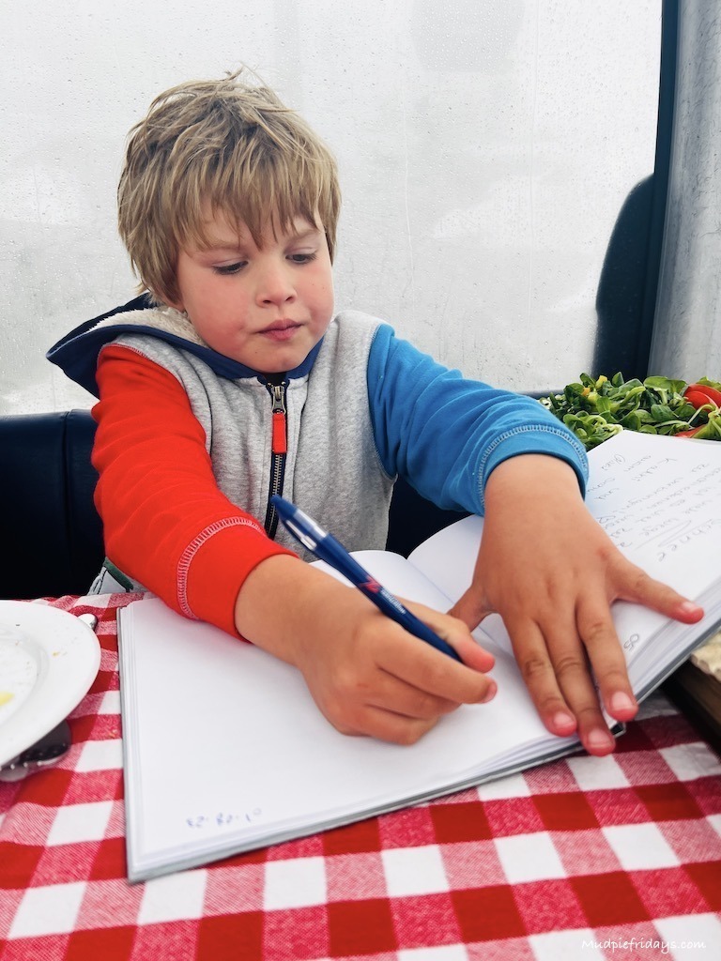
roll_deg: +2.3
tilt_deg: -17.1
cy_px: 480
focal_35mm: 26
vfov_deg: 67.3
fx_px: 722
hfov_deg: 53.1
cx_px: 360
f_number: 1.5
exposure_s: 1/336
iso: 50
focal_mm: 5.7
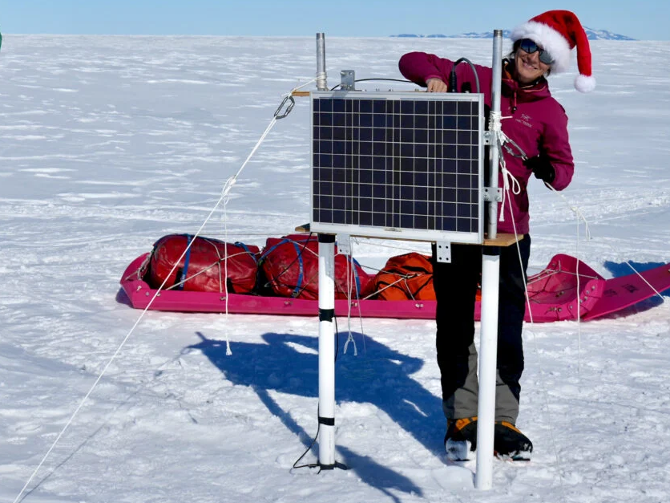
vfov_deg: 42.9
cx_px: 386
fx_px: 639
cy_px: 231
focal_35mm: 33
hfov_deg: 55.1
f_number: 8
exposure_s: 1/1600
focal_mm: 28
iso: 100
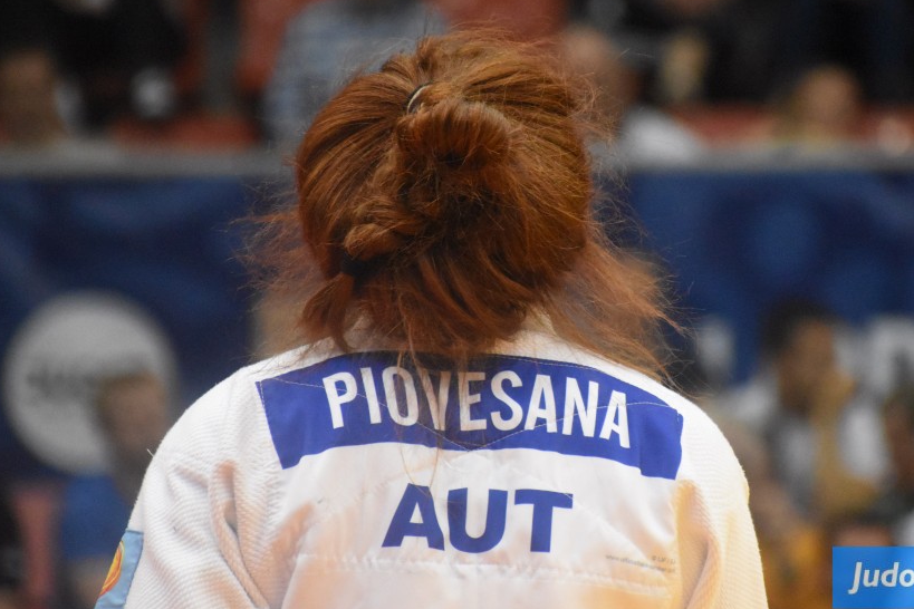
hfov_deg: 3.9
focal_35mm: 525
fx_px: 13328
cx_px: 540
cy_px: 262
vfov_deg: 2.6
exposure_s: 1/500
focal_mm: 280
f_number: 6.3
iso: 6400
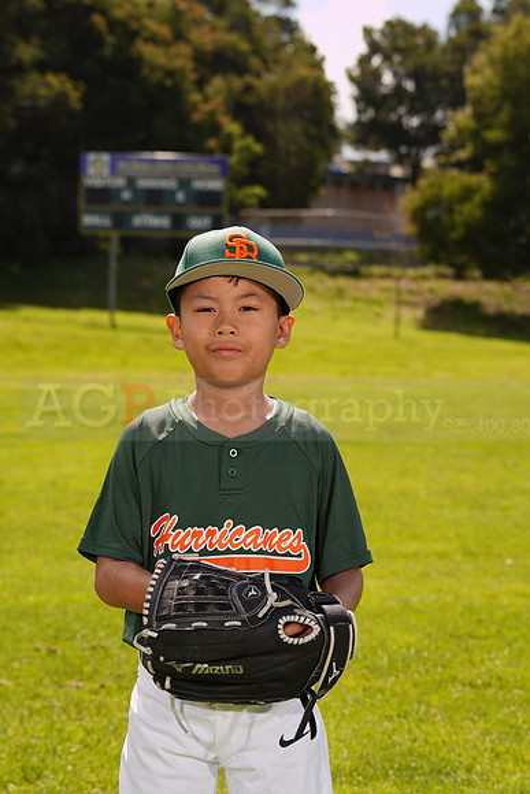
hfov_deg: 13.7
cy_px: 397
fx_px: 2207
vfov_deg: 20.4
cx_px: 265
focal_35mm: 100
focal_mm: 100
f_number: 9
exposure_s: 1/160
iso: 80
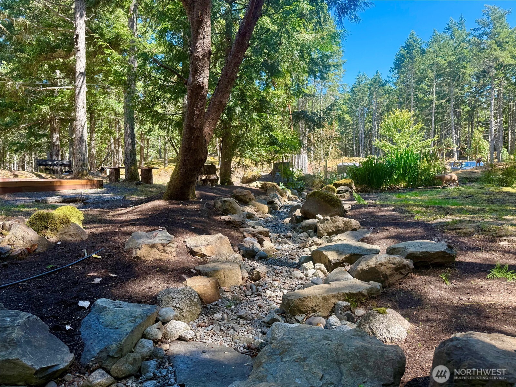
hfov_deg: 71.6
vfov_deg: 56.8
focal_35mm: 24
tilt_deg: -3.0
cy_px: 194
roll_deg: -1.2
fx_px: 358
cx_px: 258
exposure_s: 1/397
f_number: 1.78
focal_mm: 6.76
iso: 80
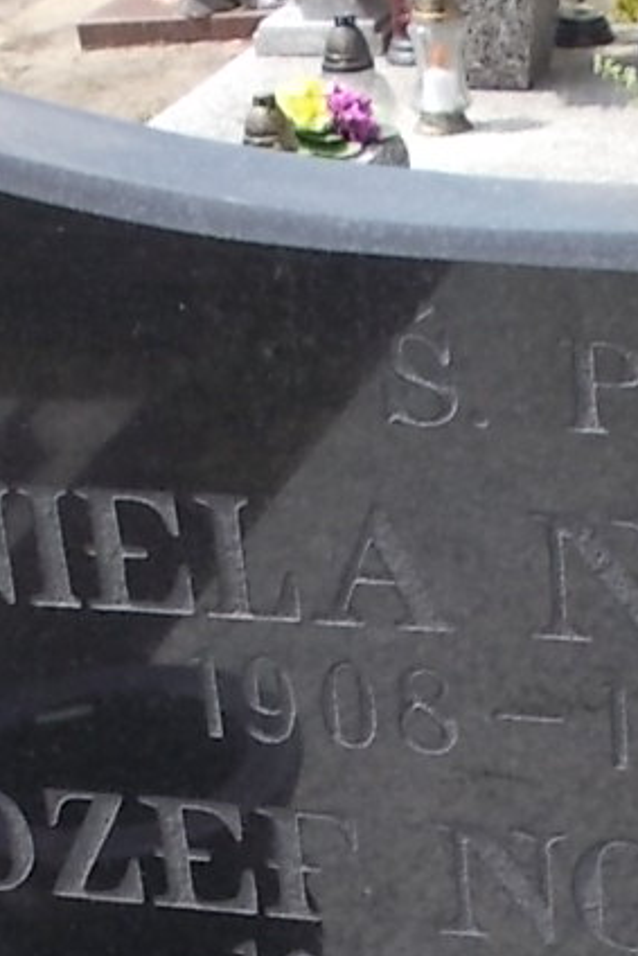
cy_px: 875
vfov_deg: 19.6
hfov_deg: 13.4
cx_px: 431
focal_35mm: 102
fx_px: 2709
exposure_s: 1/80
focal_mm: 4.6
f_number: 8
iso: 80
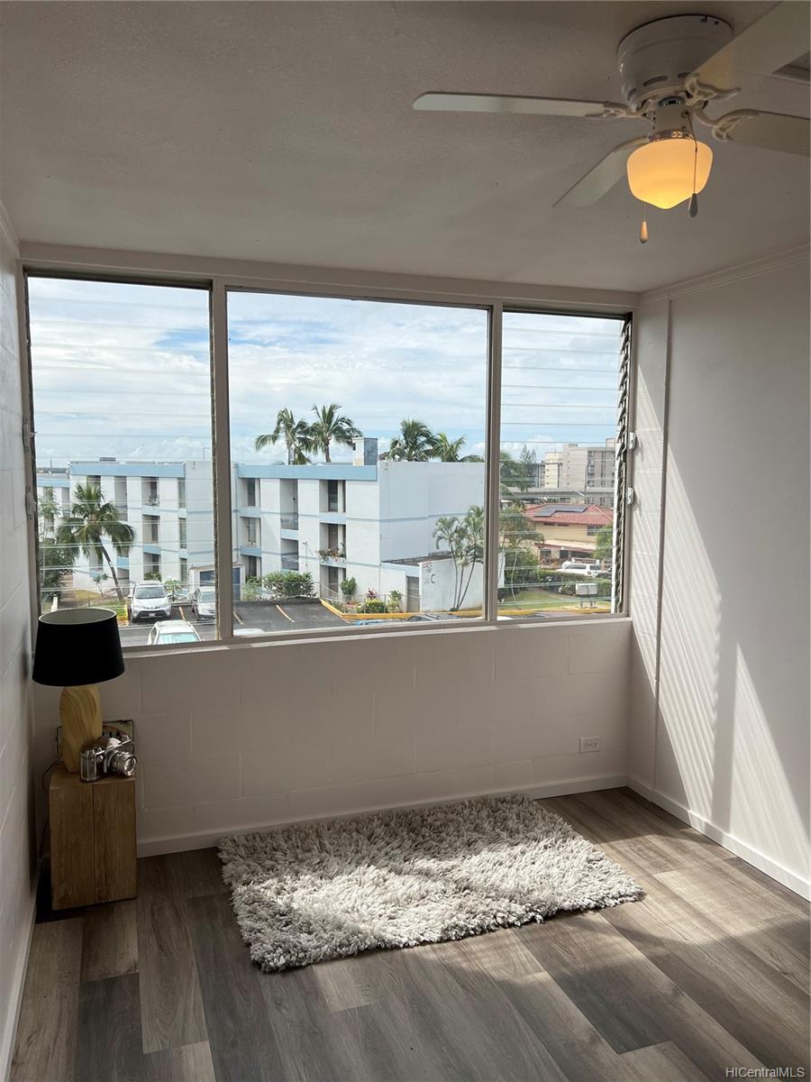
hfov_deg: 53.1
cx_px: 406
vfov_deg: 67.3
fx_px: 812
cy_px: 541
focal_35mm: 26
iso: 50
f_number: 1.5
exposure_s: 1/3831
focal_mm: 5.7
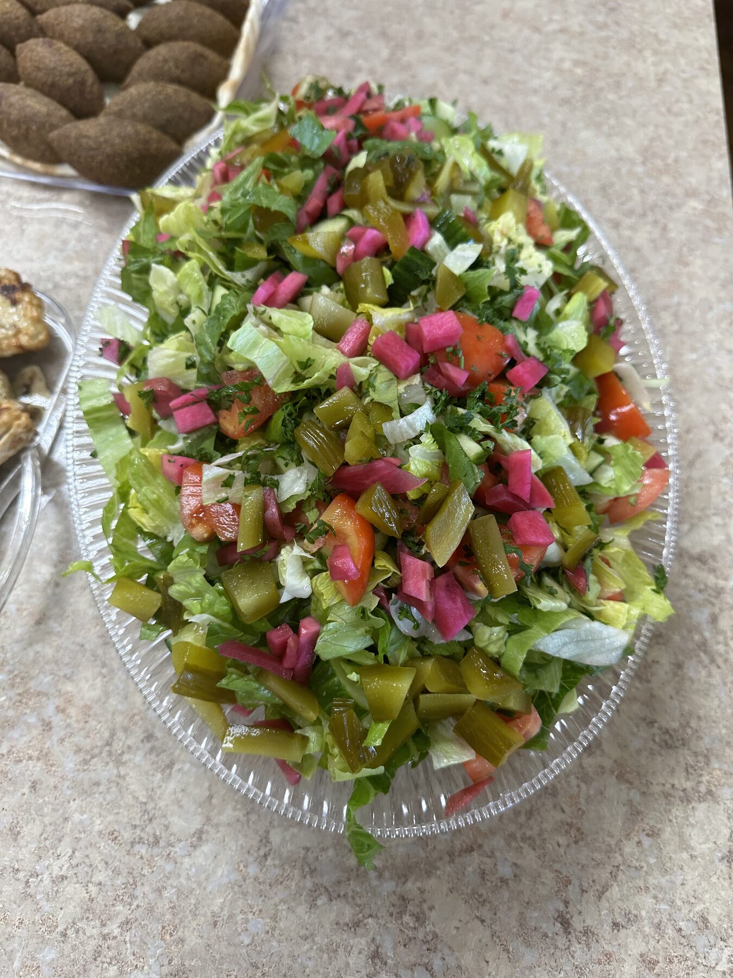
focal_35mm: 24
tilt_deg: -62.3
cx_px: 366
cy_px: 489
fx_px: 678
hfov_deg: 56.8
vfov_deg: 71.6
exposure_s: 1/120
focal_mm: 6.86
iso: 160
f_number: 1.78
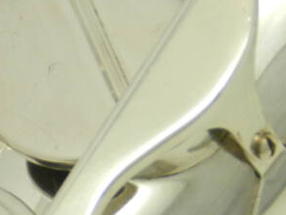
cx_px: -194
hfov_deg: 2.2
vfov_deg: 1.7
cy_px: 220
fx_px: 7323
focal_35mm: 886
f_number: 5.2
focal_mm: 46.7
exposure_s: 1/40
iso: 400
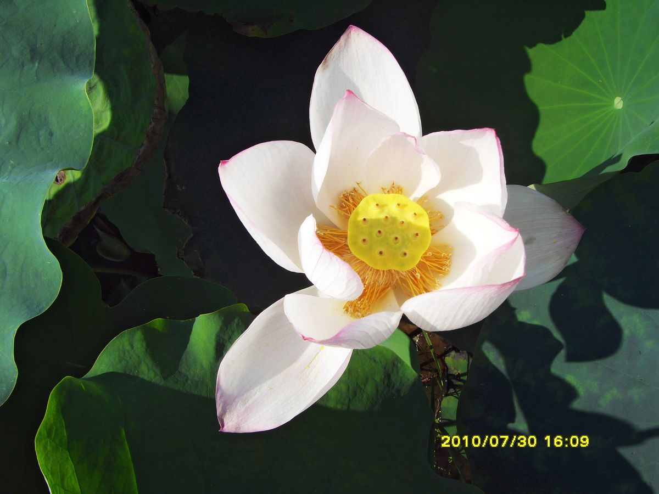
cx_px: 330
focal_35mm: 39
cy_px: 247
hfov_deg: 47.9
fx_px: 742
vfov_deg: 36.8
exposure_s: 1/250
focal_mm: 6.6
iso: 80
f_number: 6.2
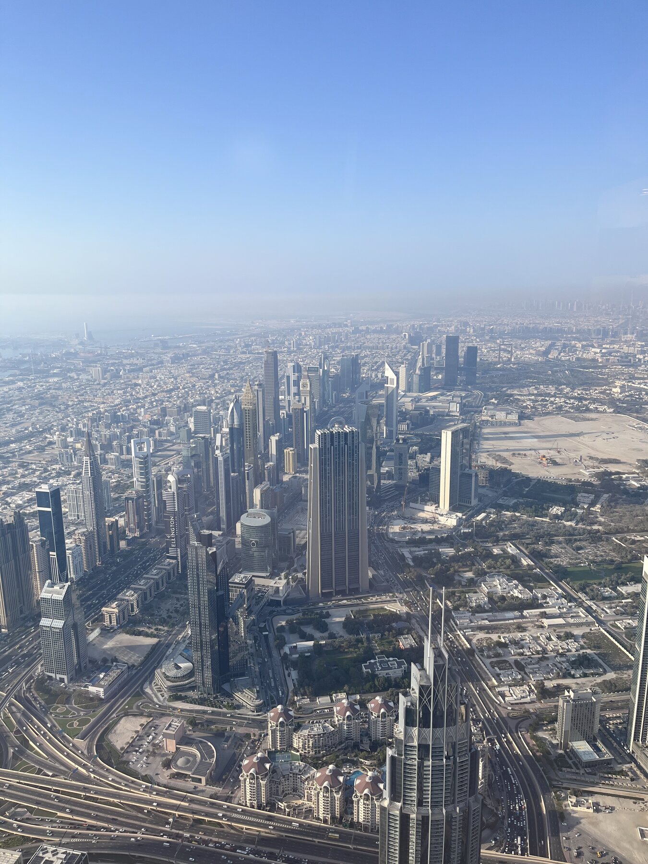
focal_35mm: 26
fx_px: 649
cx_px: 324
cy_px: 432
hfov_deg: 53.1
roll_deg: +0.5
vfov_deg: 67.3
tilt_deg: -12.7
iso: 50
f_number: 1.6
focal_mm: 5.1
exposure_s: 1/598
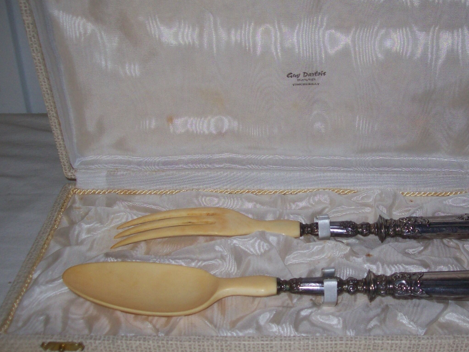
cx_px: 308
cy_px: 193
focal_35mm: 50
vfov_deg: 29.1
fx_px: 677
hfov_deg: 37.8
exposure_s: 1/64
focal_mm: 6
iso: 80
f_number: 2.7
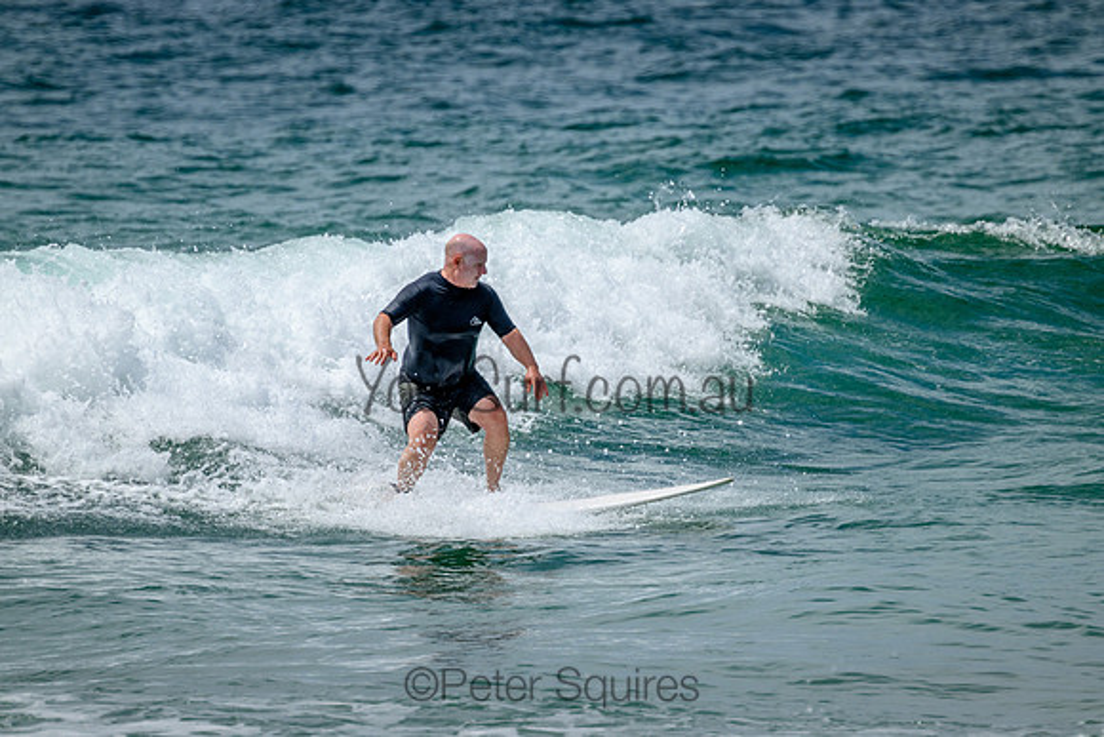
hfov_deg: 2.6
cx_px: 552
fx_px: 24538
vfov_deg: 1.7
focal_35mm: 800
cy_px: 368
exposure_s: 1/2000
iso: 720
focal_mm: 800
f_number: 11
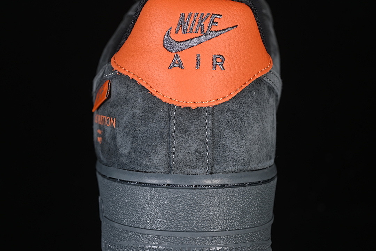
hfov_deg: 27.0
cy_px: 126
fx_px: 783
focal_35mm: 75
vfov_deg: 18.2
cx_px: 188
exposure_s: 1/60
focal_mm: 50
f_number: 6.3
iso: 160
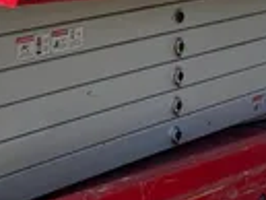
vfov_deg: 13.2
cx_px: 45
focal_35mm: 111
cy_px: -7
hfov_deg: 17.5
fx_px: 854
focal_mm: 4.25
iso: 32
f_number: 1.8
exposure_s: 1/1754
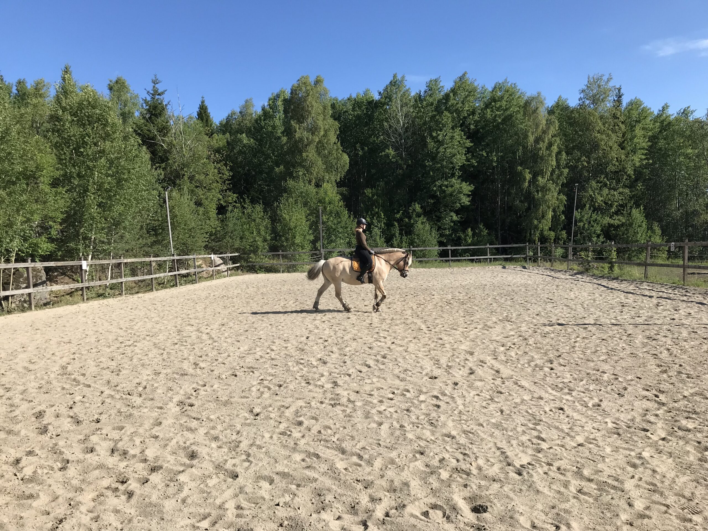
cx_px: 354
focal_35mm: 28
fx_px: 573
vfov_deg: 49.7
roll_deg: +1.2
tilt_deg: +0.1
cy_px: 266
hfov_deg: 63.4
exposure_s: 1/1916
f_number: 1.8
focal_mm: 3.99
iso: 20
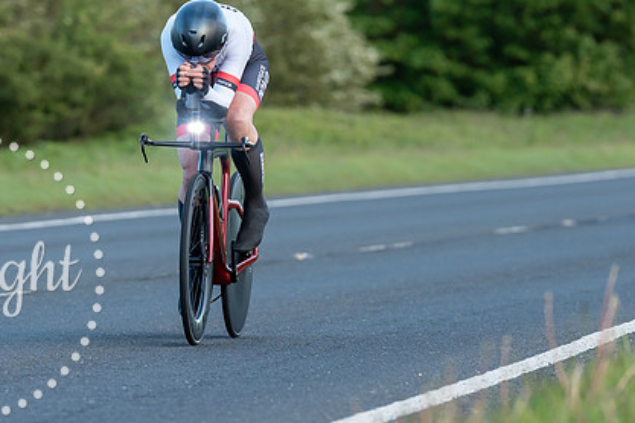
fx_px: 7743
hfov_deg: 4.7
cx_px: 245
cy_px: 77
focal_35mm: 439
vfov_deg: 3.1
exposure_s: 1/1000
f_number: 4
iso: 800
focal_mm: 200
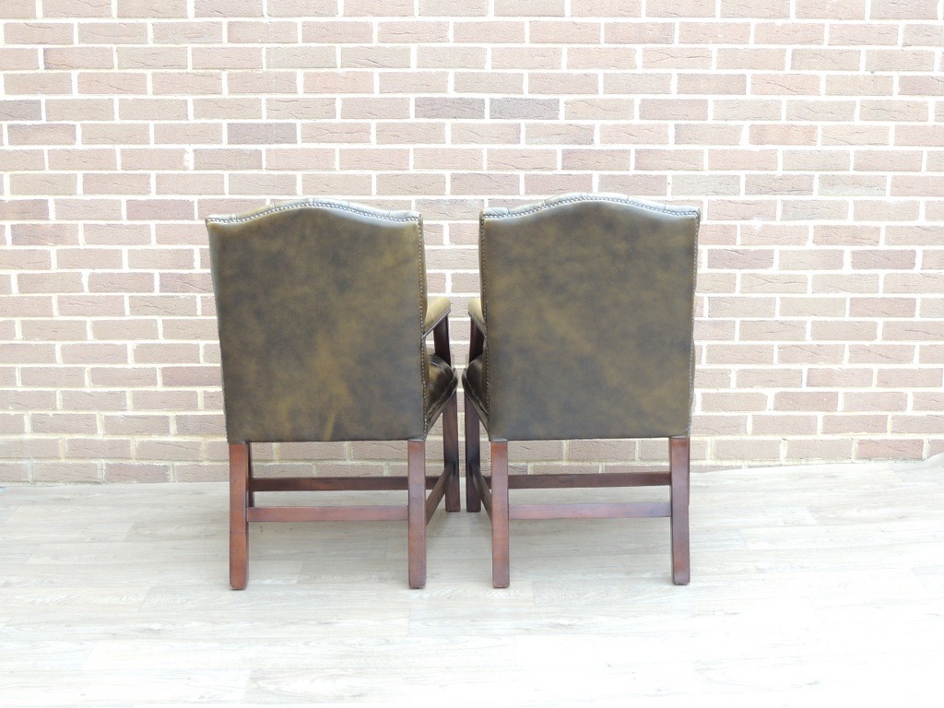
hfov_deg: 38.2
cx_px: 472
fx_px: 1364
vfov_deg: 29.1
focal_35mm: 50
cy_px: 354
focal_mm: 8.9
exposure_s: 1/50
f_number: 3.6
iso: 250
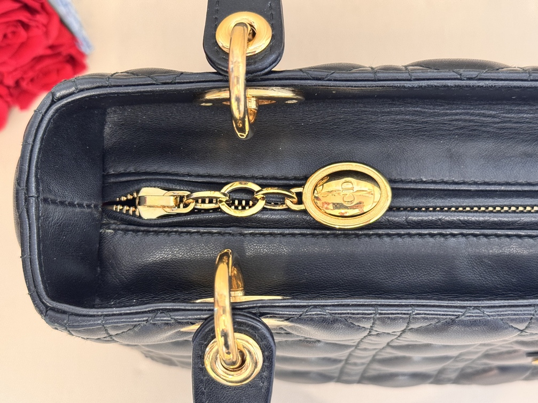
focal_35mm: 48
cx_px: 269
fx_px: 746
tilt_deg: -81.8
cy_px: 202
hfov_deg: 39.7
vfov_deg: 30.3
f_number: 1.78
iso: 320
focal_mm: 6.76
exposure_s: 1/33
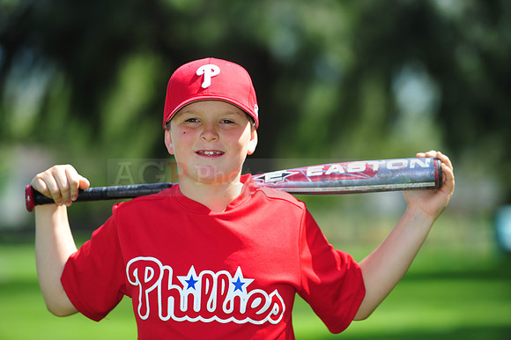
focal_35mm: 200
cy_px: 170
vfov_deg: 6.9
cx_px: 256
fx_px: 2837
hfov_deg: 10.3
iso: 200
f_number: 4.5
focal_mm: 200
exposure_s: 1/640
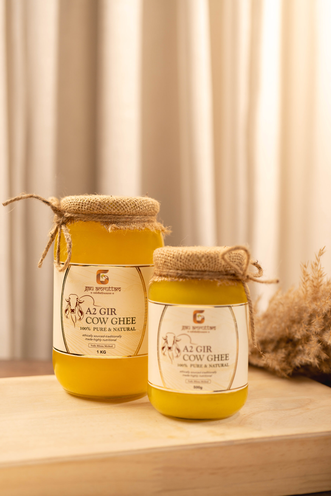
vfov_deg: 39.6
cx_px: 166
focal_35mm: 50
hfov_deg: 27.0
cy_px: 248
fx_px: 689
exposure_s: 1/160
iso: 320
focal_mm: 50
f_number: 3.2
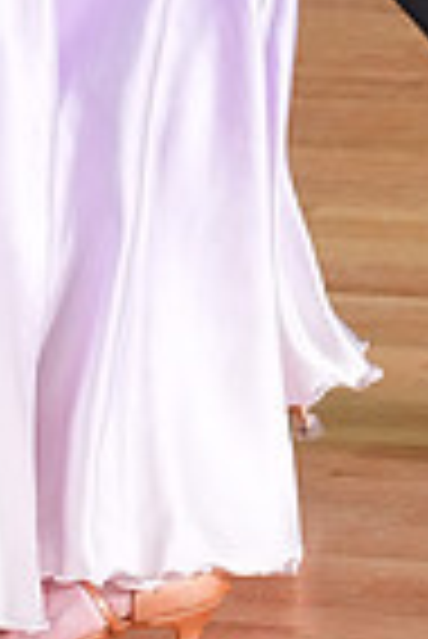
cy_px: -540
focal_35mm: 342
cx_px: -7
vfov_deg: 5.9
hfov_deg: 4.0
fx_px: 6084
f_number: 6.3
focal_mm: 84
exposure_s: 1/200
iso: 3200
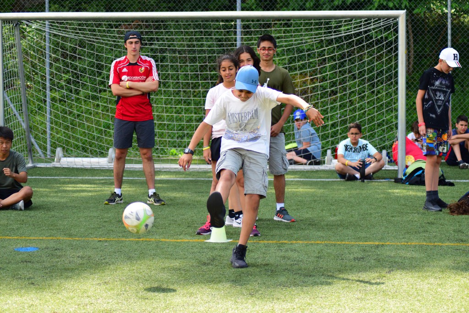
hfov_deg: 18.2
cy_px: 156
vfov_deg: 12.2
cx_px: 234
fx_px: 1466
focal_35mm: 112
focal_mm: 75
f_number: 4
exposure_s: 1/1250
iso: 800
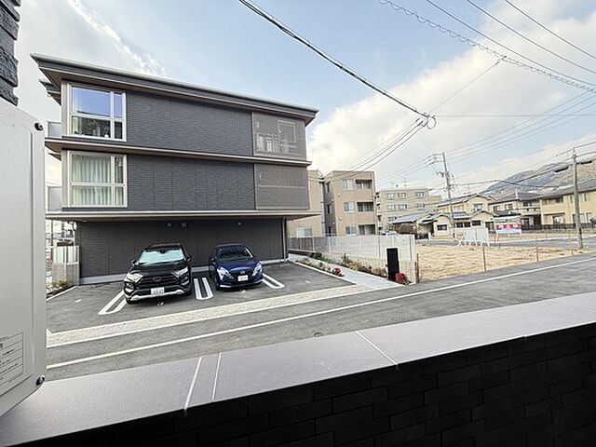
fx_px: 241
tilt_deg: +3.3
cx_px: 298
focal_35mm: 14
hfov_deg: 102.1
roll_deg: +2.8
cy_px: 224
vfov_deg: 85.7
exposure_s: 1/134
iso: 40
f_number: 2.2
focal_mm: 2.22
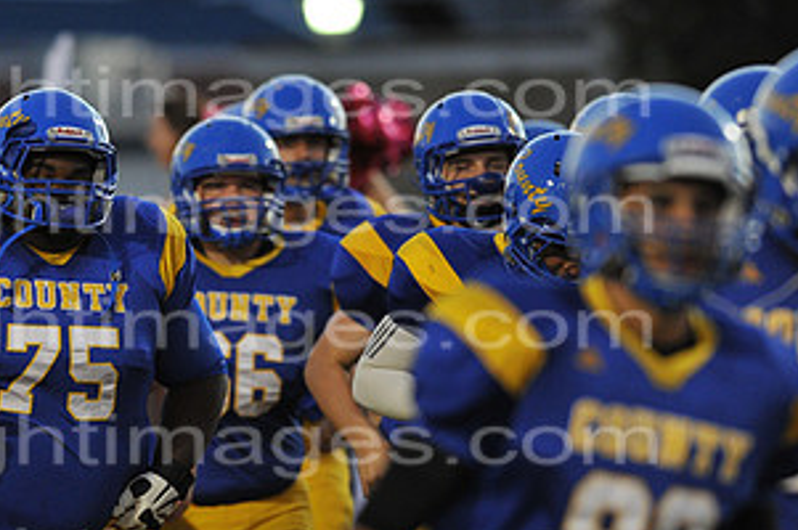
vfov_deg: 2.4
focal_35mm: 578
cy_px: 504
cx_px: 64
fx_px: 12798
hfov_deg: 3.6
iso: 3200
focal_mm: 300
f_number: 4
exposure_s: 1/640
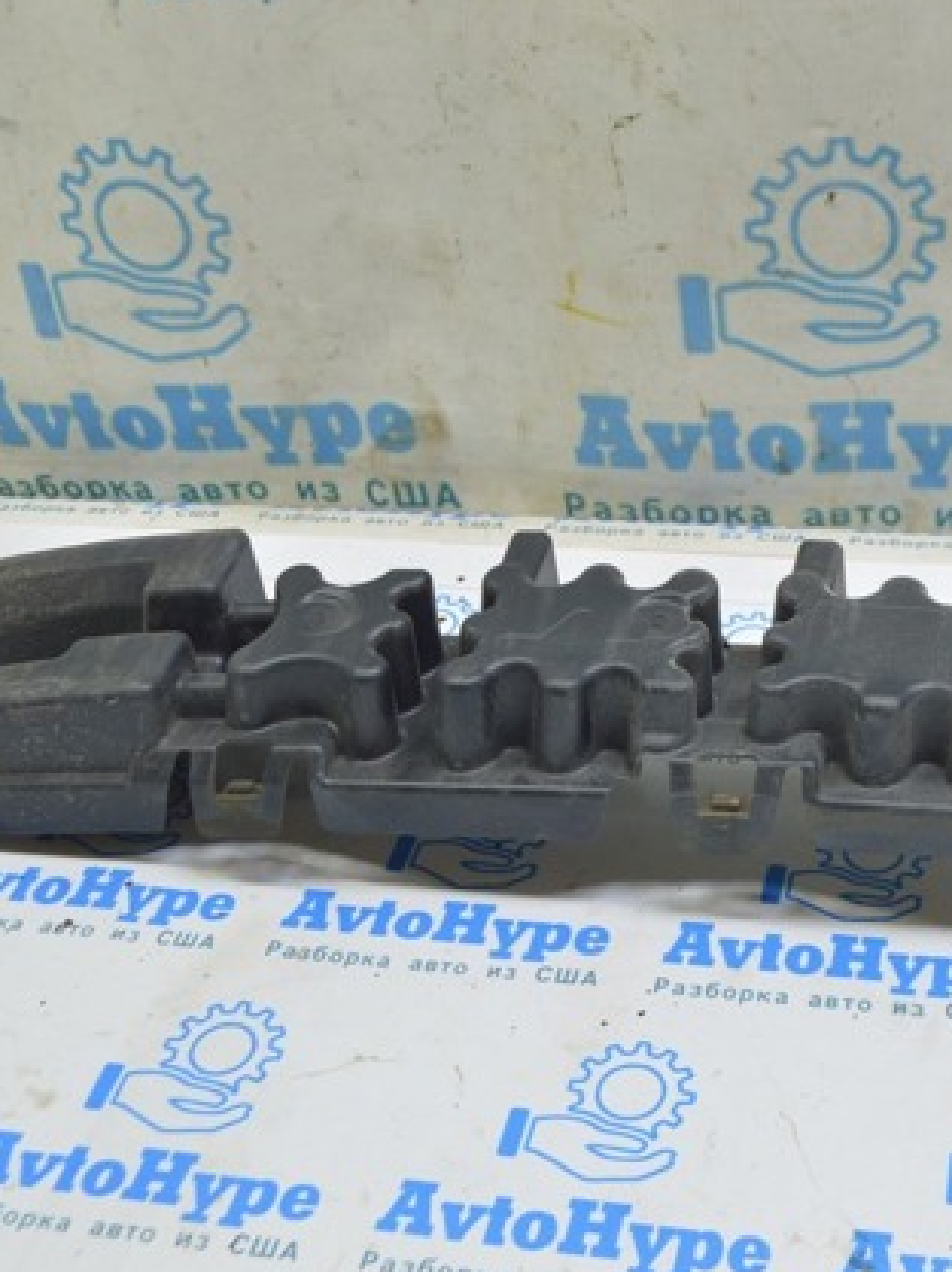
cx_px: 703
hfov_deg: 28.3
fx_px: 1862
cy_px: 638
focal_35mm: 51
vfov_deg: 37.7
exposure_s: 1/20
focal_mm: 23
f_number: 5.6
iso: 400
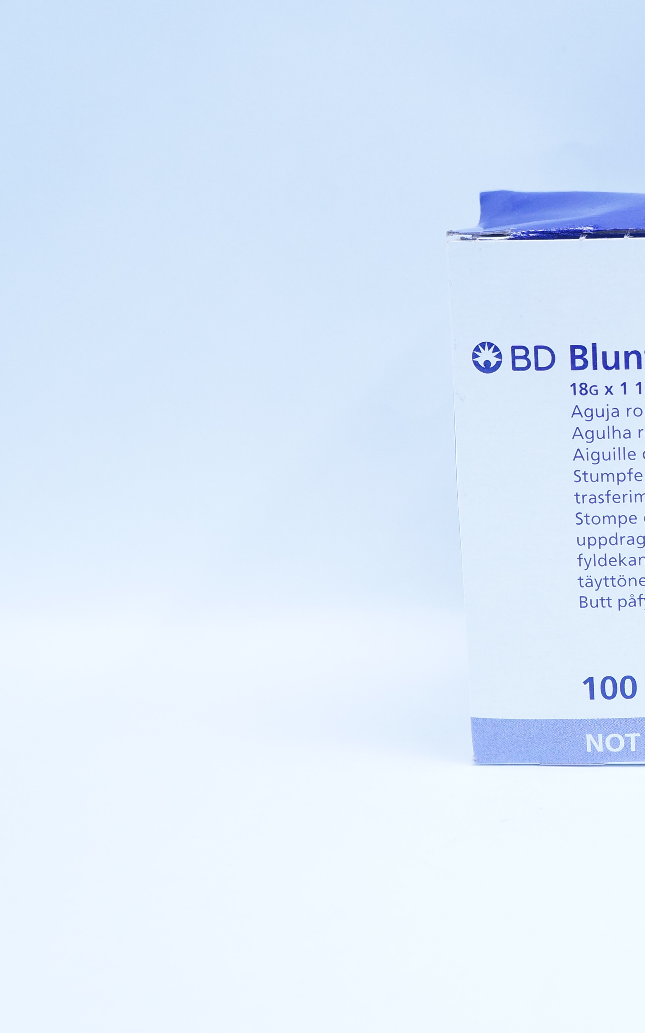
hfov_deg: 22.1
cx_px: 785
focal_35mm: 54
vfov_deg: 37.6
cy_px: 492
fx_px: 1515
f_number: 5
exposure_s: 1/160
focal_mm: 21
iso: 800
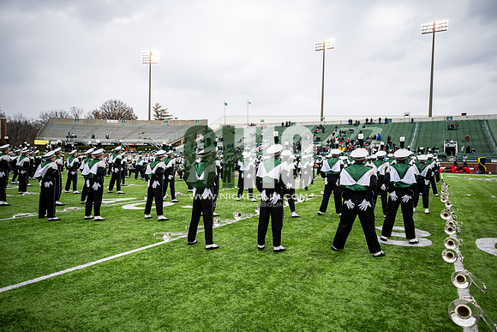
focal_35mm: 24
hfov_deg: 73.7
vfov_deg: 53.2
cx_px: 248
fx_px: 331
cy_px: 166
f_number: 2.8
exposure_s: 1/500
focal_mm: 24
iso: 100
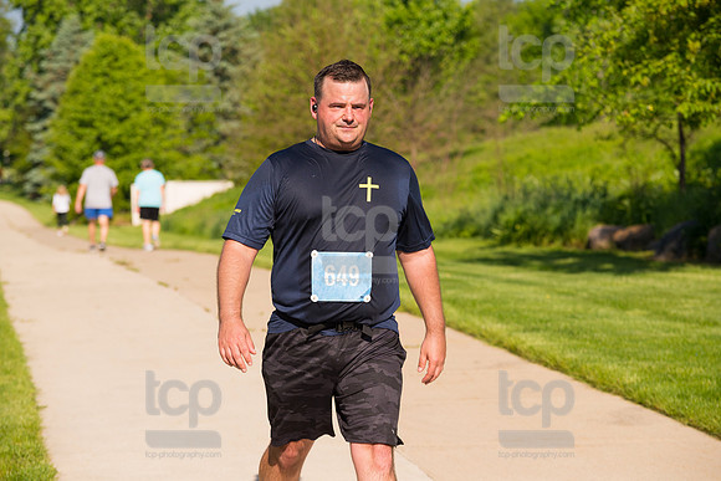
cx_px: 360
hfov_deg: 17.1
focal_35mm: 120
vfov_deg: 11.4
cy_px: 240
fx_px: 2404
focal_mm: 120
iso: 400
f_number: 5.6
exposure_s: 1/2000
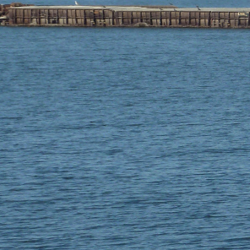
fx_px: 3522
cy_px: -22
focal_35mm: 431
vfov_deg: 4.1
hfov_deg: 4.0
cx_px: 447
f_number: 4.4
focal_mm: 18.2
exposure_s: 1/500
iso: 80
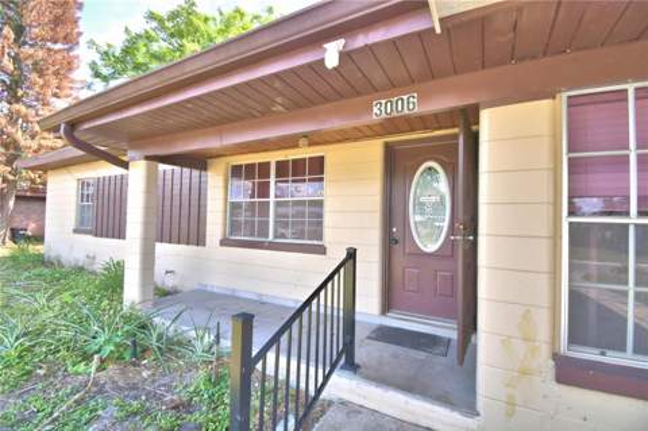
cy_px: 216
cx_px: 324
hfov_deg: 100.4
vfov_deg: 77.2
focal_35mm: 15
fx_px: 270
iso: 200
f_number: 4.5
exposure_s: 1/400
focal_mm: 10
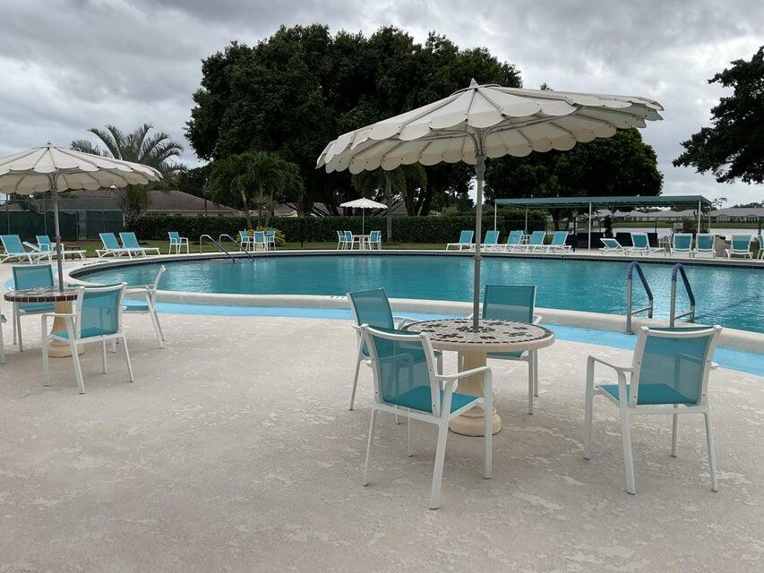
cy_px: 286
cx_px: 382
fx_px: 640
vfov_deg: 48.2
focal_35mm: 29
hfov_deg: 61.7
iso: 16
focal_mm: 3
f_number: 1.8
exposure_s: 1/1626
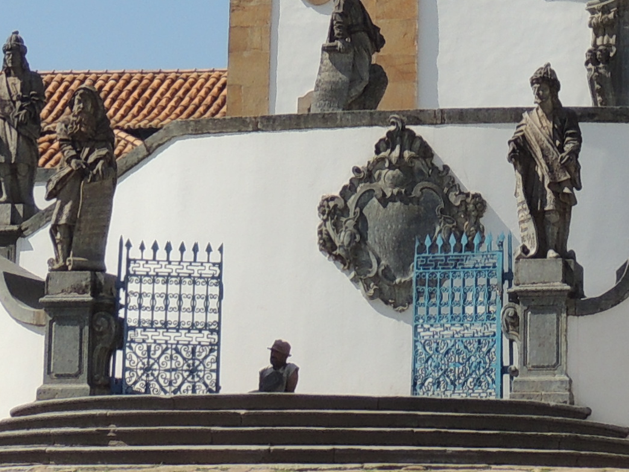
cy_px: -380
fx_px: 4015
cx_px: 506
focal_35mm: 221
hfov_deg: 8.9
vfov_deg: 6.6
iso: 100
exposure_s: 1/1250
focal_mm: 8.9
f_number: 3.6
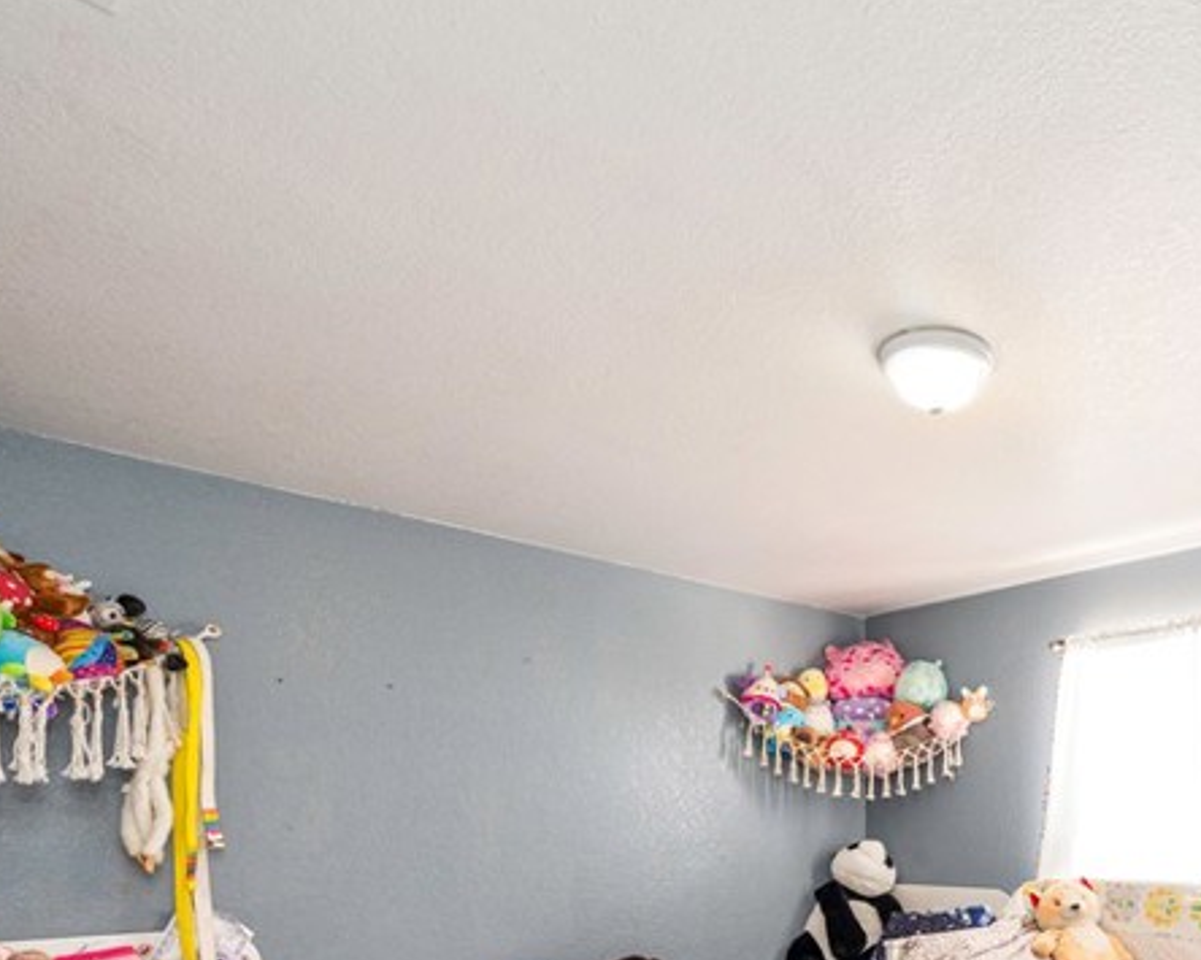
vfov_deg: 50.1
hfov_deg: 59.6
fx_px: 924
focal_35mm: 26
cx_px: 998
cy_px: 823
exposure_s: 1/160
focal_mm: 12
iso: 640
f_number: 4
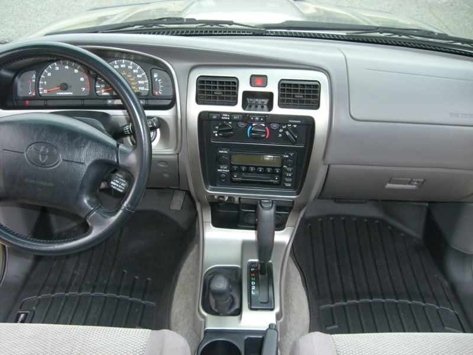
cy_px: 178
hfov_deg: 49.0
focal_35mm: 38
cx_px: 236
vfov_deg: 37.7
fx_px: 519
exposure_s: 1/60
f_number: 2.7
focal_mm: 6.2
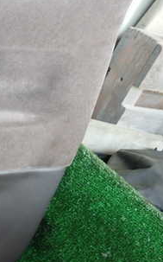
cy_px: 136
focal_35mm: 63
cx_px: -92
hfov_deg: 18.0
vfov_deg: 32.5
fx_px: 448
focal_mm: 5.4
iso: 200
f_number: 2.3
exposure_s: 1/60
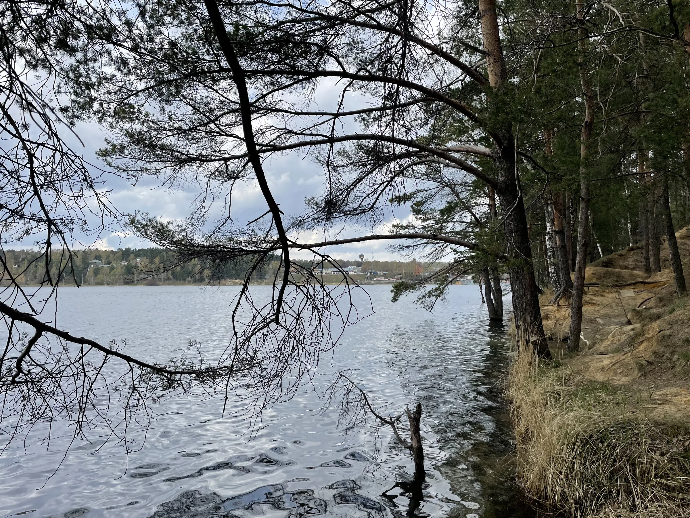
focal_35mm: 26
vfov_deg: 53.1
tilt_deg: +2.4
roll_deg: -0.2
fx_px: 518
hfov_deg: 67.3
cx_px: 345
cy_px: 259
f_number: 1.6
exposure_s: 1/2174
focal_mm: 4.2
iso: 32
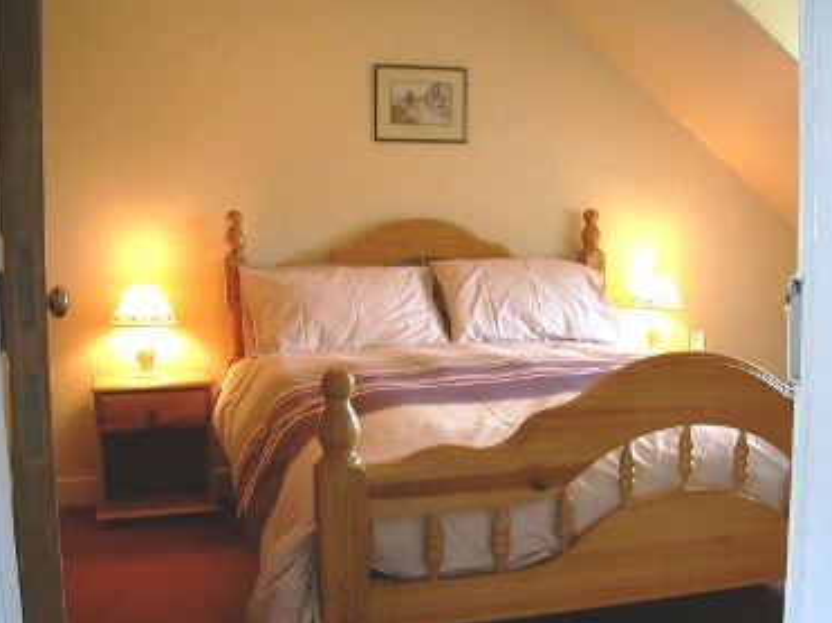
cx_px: 437
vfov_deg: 35.1
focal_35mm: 41
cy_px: 334
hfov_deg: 45.8
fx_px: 985
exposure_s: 1/31.1
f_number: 2.6
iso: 100
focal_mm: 7.85
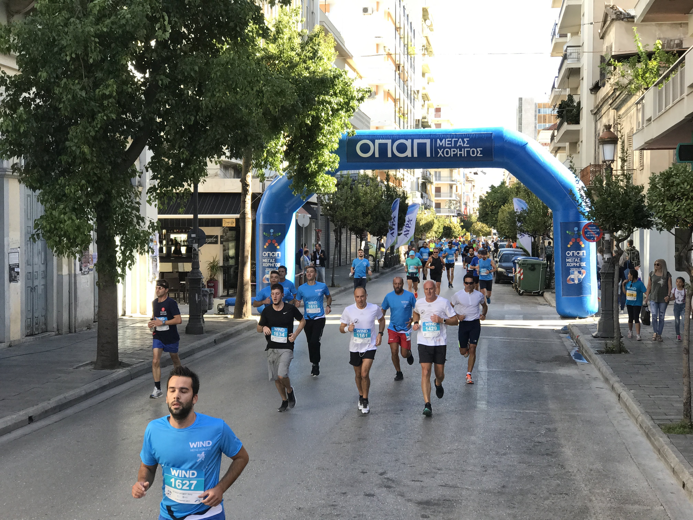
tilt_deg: -2.6
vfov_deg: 25.7
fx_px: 1141
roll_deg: -0.6
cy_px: 260
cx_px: 346
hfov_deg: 33.8
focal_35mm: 57
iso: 50
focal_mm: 6.6
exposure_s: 1/249
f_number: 2.8
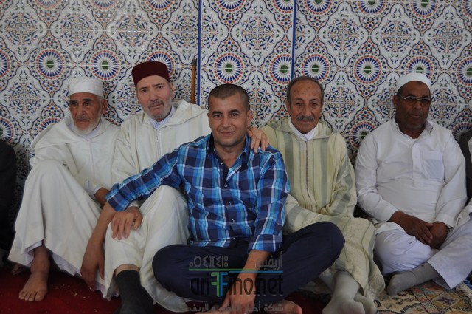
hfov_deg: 41.2
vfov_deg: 28.0
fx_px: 629
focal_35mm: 48
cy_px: 157
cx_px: 236
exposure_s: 1/60
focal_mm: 32
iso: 500
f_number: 4.5
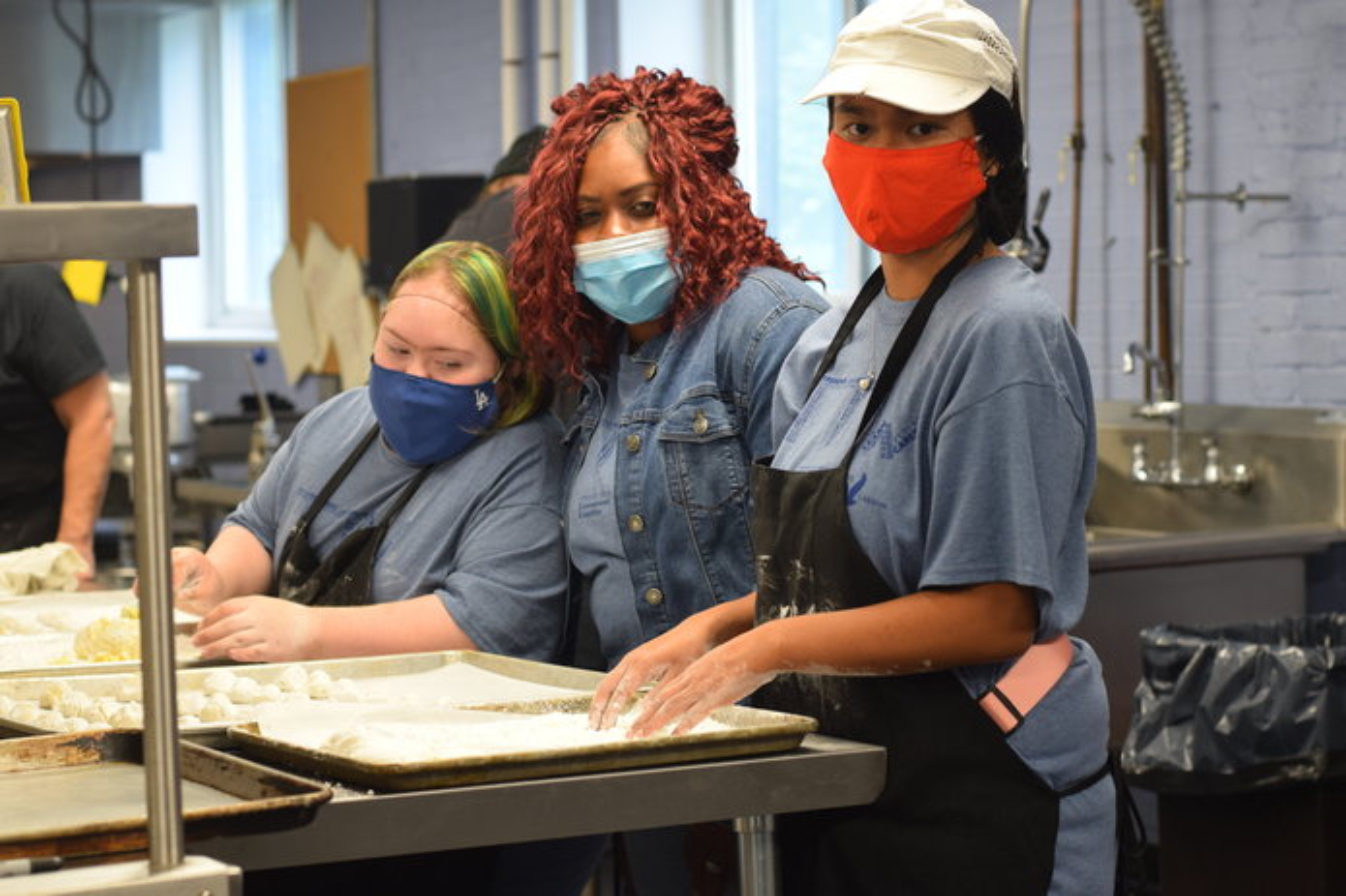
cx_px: 673
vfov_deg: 18.2
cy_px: 448
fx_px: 2803
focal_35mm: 75
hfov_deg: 27.0
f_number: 4
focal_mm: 50
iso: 640
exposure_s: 1/60
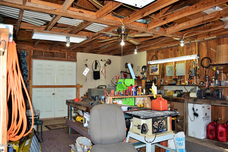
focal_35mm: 27
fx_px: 171
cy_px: 76
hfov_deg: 67.4
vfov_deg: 47.9
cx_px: 114
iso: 100
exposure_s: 1/60
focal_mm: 18
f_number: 3.5
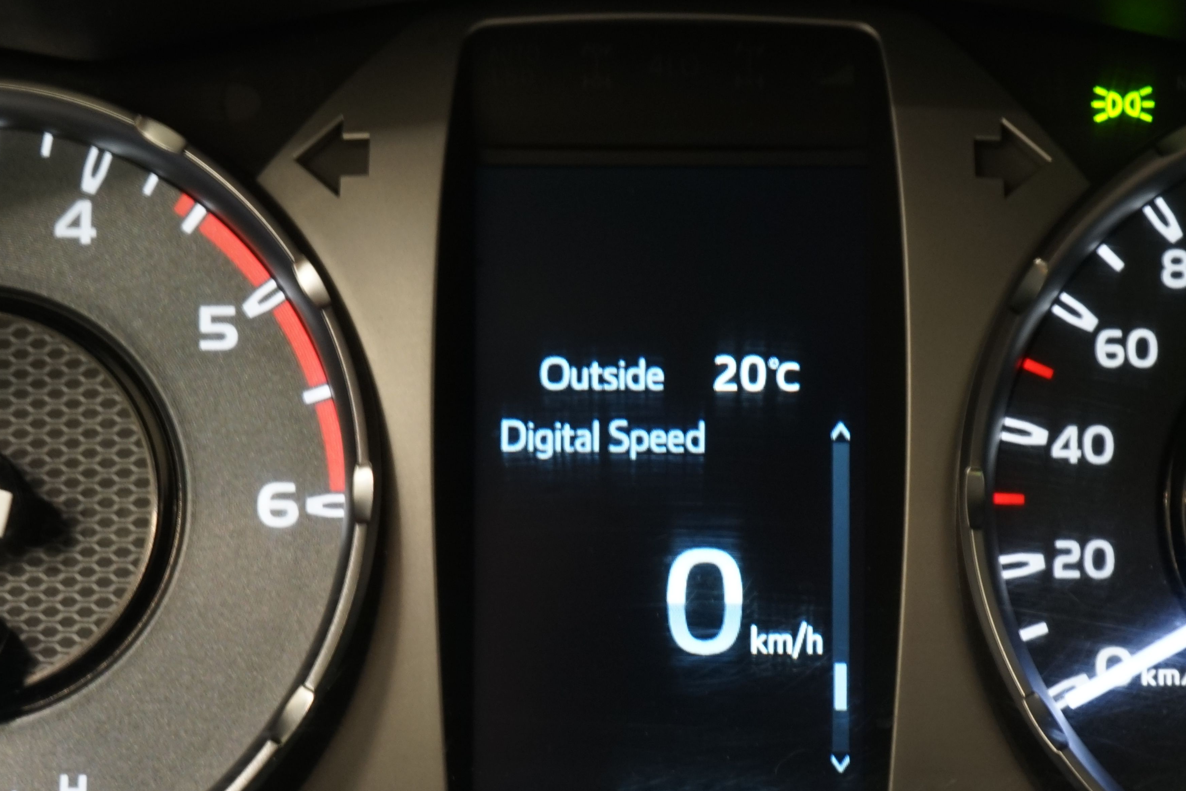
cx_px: 636
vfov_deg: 23.3
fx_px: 1911
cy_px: 520
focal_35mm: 58
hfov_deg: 34.5
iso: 800
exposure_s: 1.3
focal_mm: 34
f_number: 18
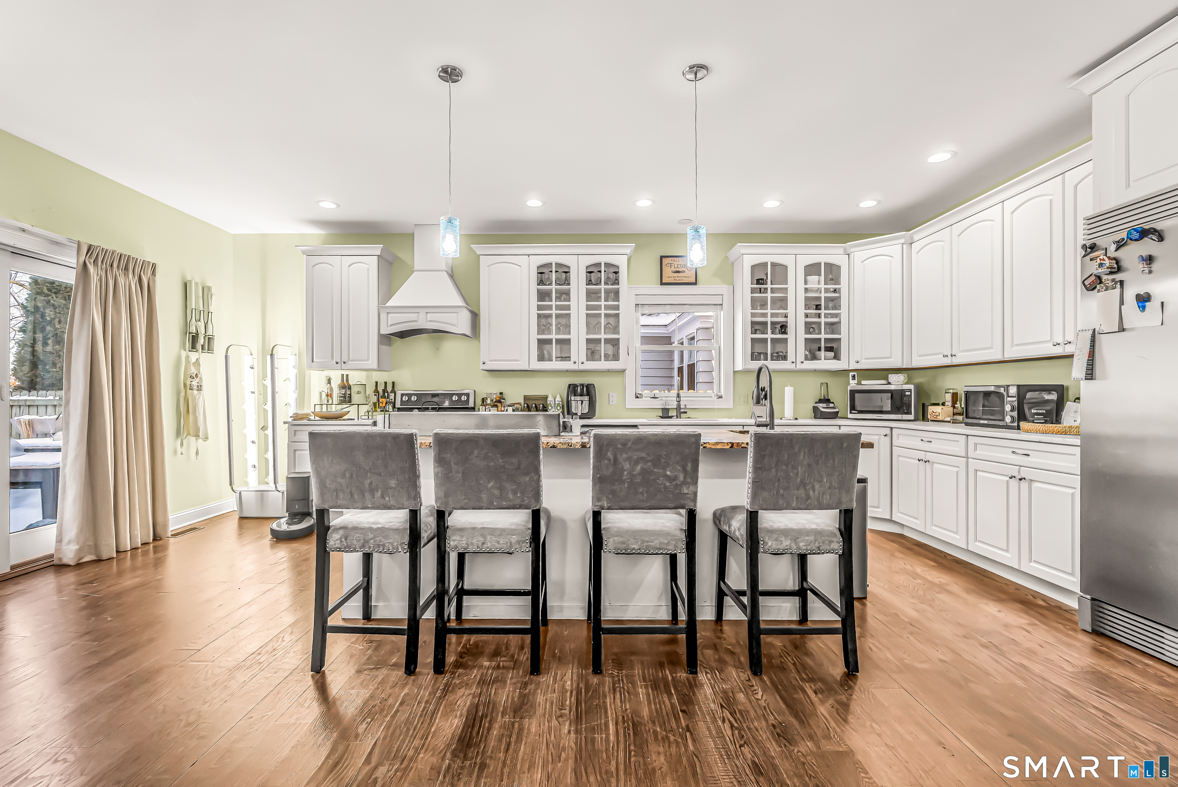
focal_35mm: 15
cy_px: 394
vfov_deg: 77.4
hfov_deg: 100.4
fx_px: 491
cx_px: 589
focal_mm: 10
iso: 400
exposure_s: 1/30
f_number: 4
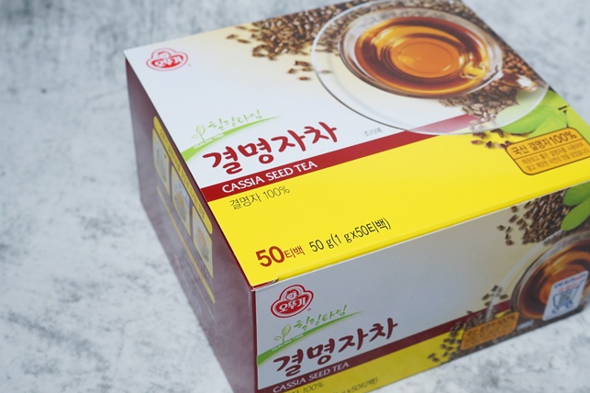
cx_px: 356
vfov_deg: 24.2
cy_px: 185
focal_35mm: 56
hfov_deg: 35.5
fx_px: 917
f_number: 7.1
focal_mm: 30
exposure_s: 1/200
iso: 400
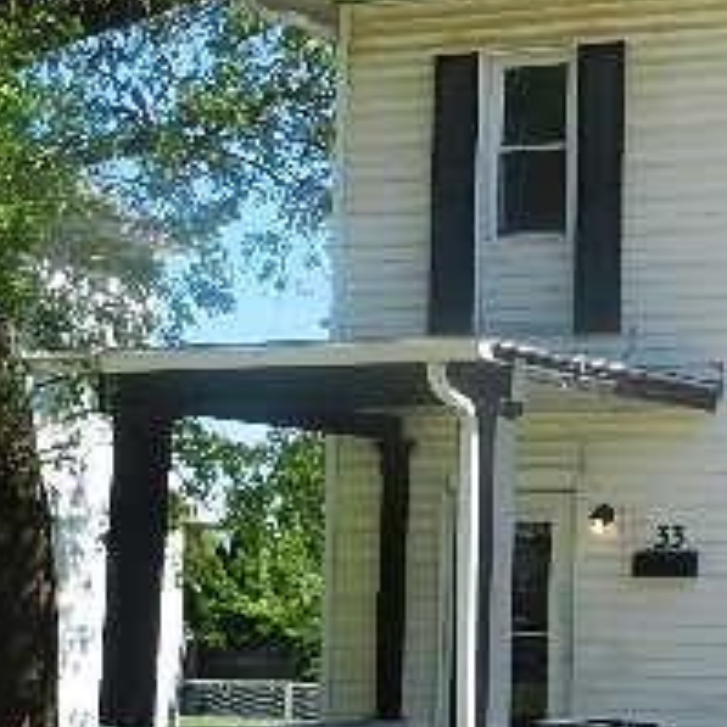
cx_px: 851
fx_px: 2234
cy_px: 533
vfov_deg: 18.4
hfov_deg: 17.7
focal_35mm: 94
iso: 160
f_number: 7.6
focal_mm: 5.9
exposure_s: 1/800
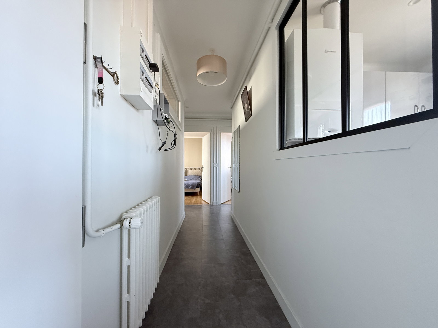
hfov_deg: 102.1
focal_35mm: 14
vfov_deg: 85.7
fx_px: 177
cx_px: 219
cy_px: 164
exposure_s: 1/83
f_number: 2.2
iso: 320
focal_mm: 2.22
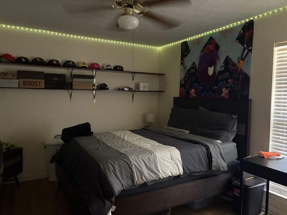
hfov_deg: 67.3
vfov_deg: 53.1
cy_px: 108
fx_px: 216
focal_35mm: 26
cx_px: 144
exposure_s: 1/30
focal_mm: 5.96
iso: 1000
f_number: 1.6
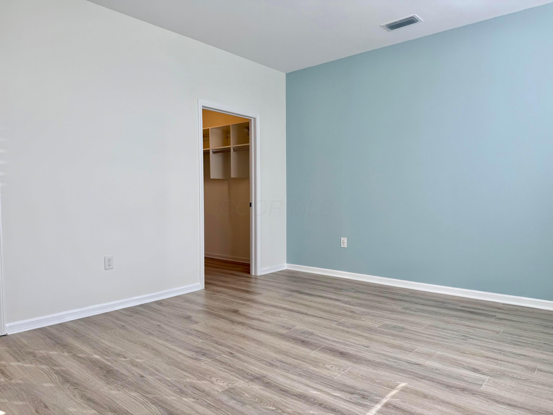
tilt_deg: -3.2
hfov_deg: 71.6
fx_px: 383
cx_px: 276
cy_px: 208
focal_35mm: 24
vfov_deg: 56.8
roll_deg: +0.0
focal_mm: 6.76
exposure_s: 1/438
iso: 80
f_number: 1.78
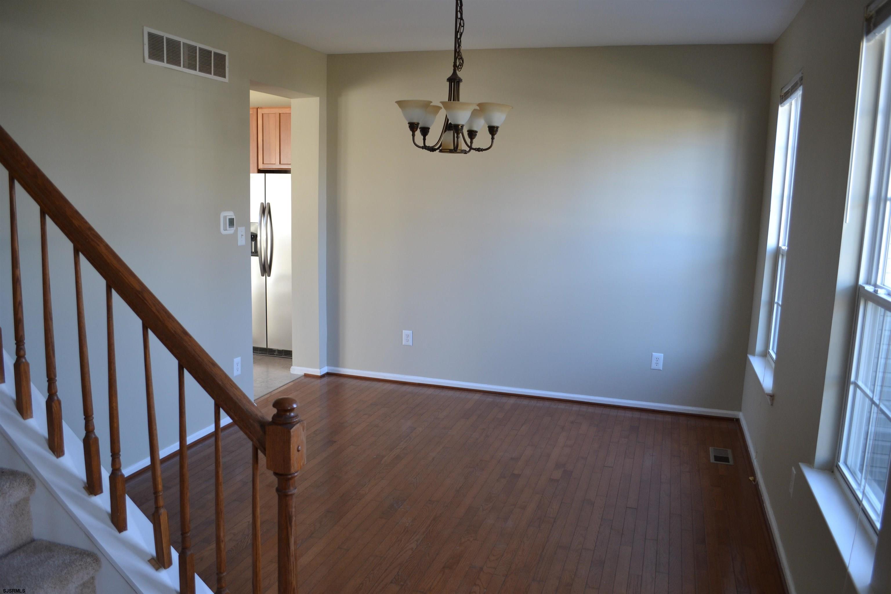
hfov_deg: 67.4
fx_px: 668
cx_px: 446
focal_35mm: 27
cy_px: 297
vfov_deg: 47.9
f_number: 4
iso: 400
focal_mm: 18
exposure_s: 1/60
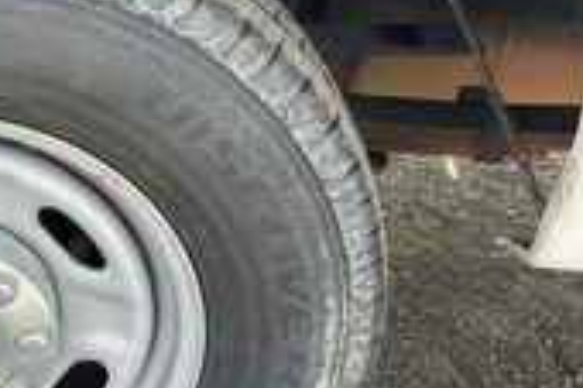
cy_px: 251
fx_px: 1149
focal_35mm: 71
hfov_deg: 26.1
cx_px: -69
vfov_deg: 19.1
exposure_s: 1/131
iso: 20
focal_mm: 3
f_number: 1.8
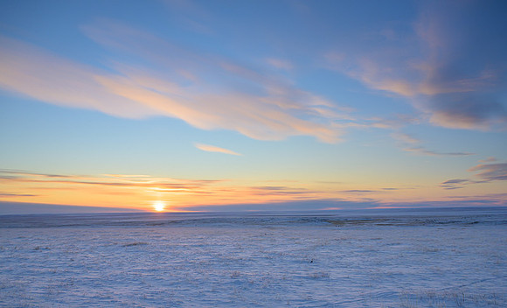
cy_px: 169
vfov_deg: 36.1
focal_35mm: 34
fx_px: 472
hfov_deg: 56.5
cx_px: 254
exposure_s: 1/500
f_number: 6.3
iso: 125
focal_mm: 33.5
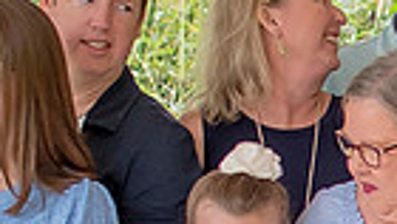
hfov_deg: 7.0
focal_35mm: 305
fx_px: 3213
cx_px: 512
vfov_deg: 4.0
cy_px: 278
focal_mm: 35
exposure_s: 1/250
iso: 400
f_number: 2.8
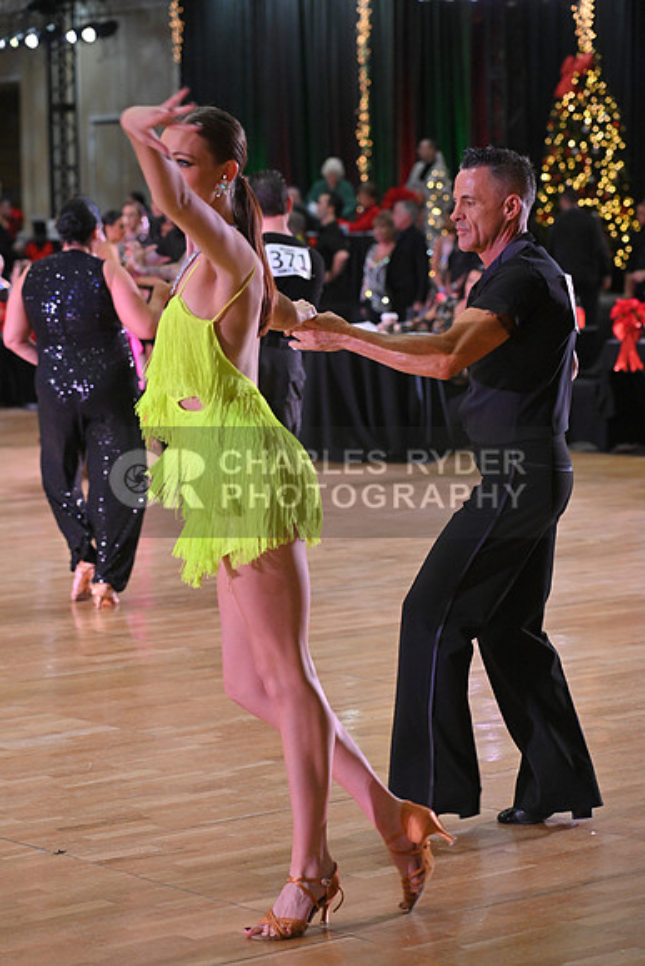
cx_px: 322
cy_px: 483
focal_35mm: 102
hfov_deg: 13.4
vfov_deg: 20.0
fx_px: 2739
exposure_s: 1/320
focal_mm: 102
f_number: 5
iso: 3200
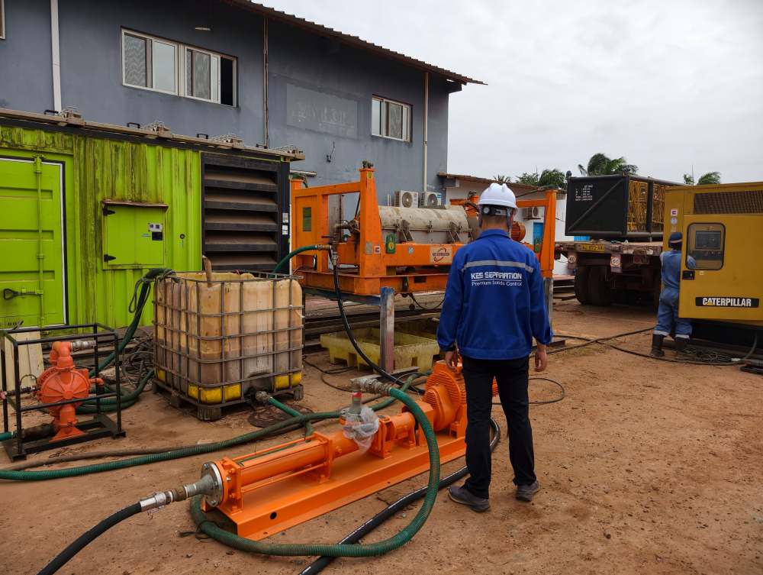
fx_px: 508
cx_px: 382
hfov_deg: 73.8
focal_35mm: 23
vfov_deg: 59.0
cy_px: 288
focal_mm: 6.25
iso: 50
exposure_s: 1/1127
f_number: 1.68
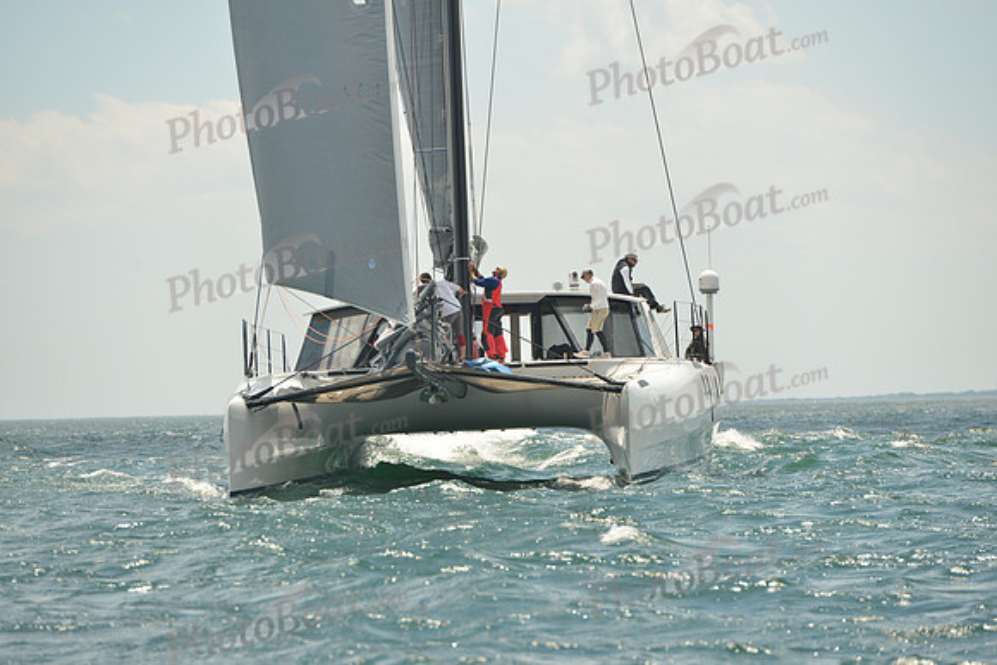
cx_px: 498
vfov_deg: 7.0
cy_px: 332
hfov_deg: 10.5
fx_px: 5401
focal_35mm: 195
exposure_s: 1/800
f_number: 5.6
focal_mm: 195
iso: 400
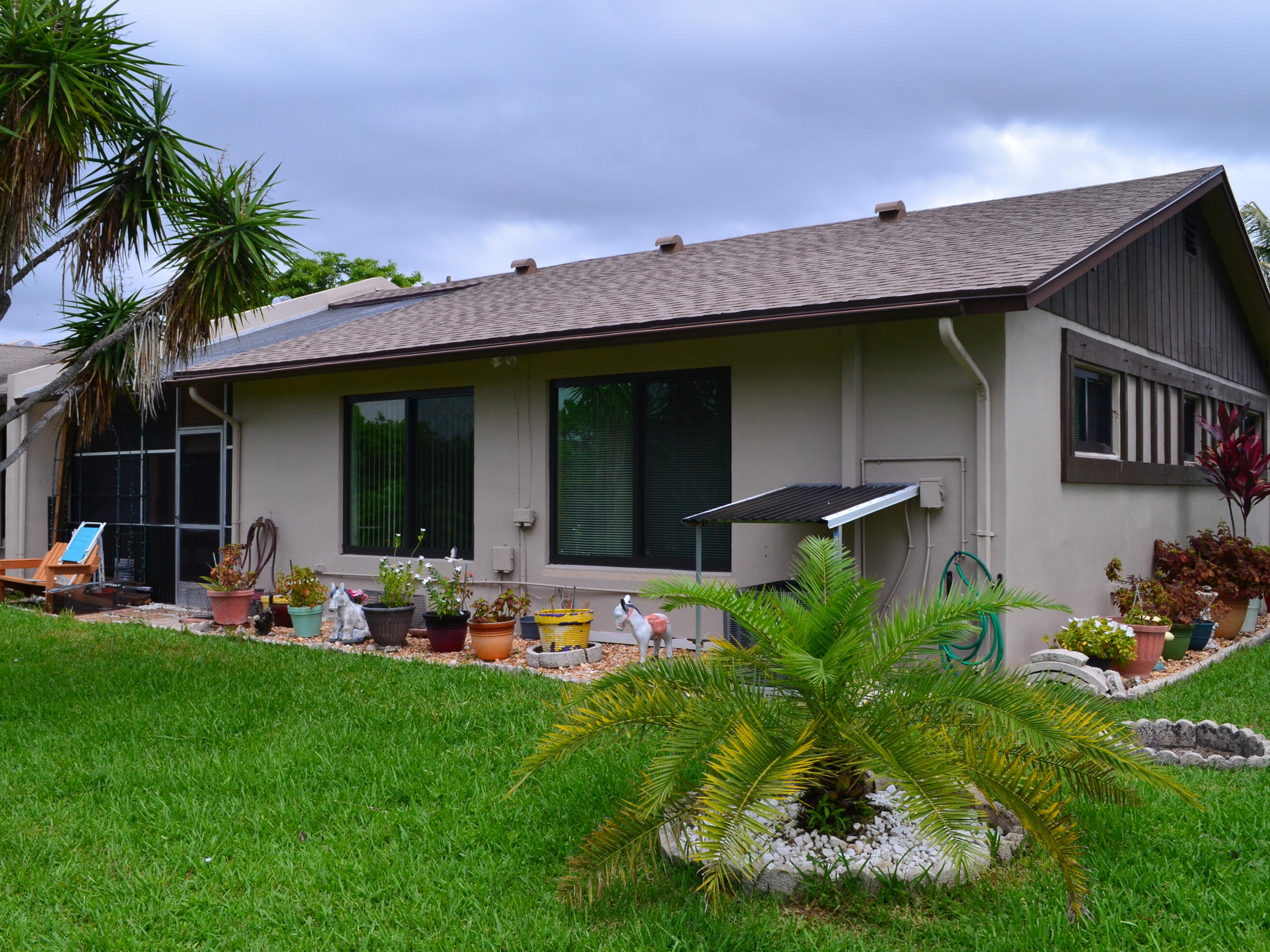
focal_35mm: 33
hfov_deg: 55.3
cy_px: 471
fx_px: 1211
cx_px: 579
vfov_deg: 42.9
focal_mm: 20
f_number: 9
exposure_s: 1/125
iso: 400
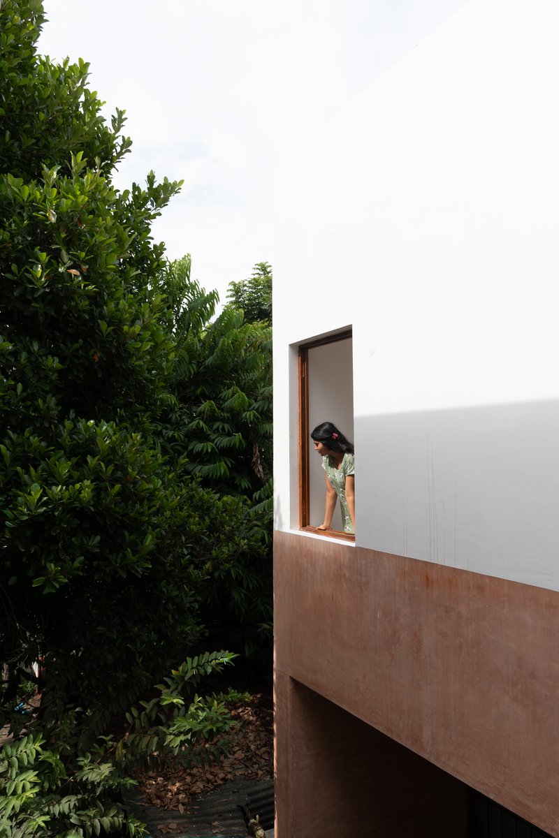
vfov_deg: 67.4
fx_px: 629
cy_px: 419
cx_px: 280
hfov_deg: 47.9
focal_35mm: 27
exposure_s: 1/160
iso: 100
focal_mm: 18
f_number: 9
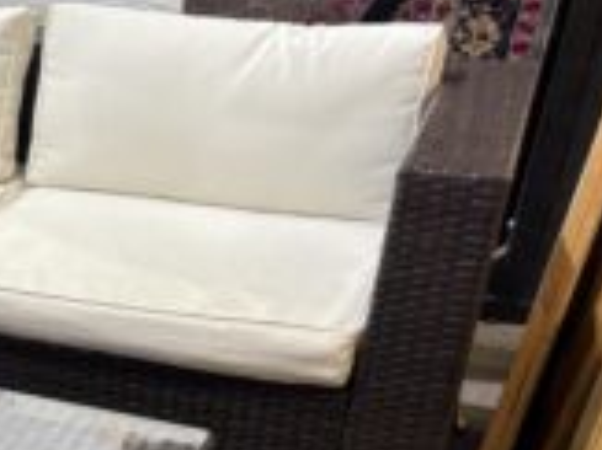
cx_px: -288
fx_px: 1390
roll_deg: +1.2
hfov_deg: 20.9
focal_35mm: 80
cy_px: 452
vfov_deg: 18.0
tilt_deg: -26.5
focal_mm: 5.96
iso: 80
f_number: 1.6
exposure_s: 1/120
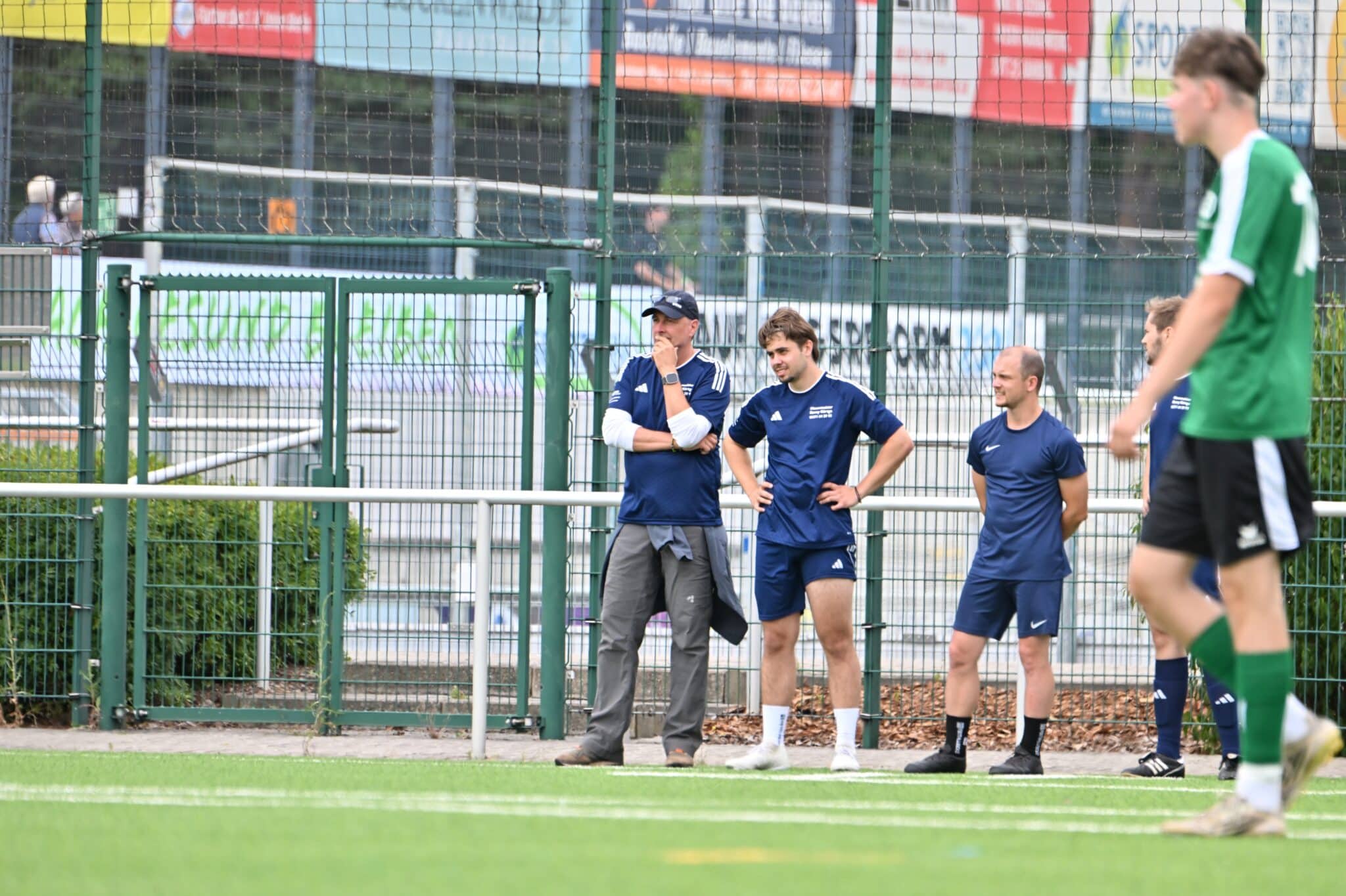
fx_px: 14953
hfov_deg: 5.2
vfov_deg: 3.4
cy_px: 448
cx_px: 673
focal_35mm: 400
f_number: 5.6
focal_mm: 400
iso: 560
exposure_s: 1/1600
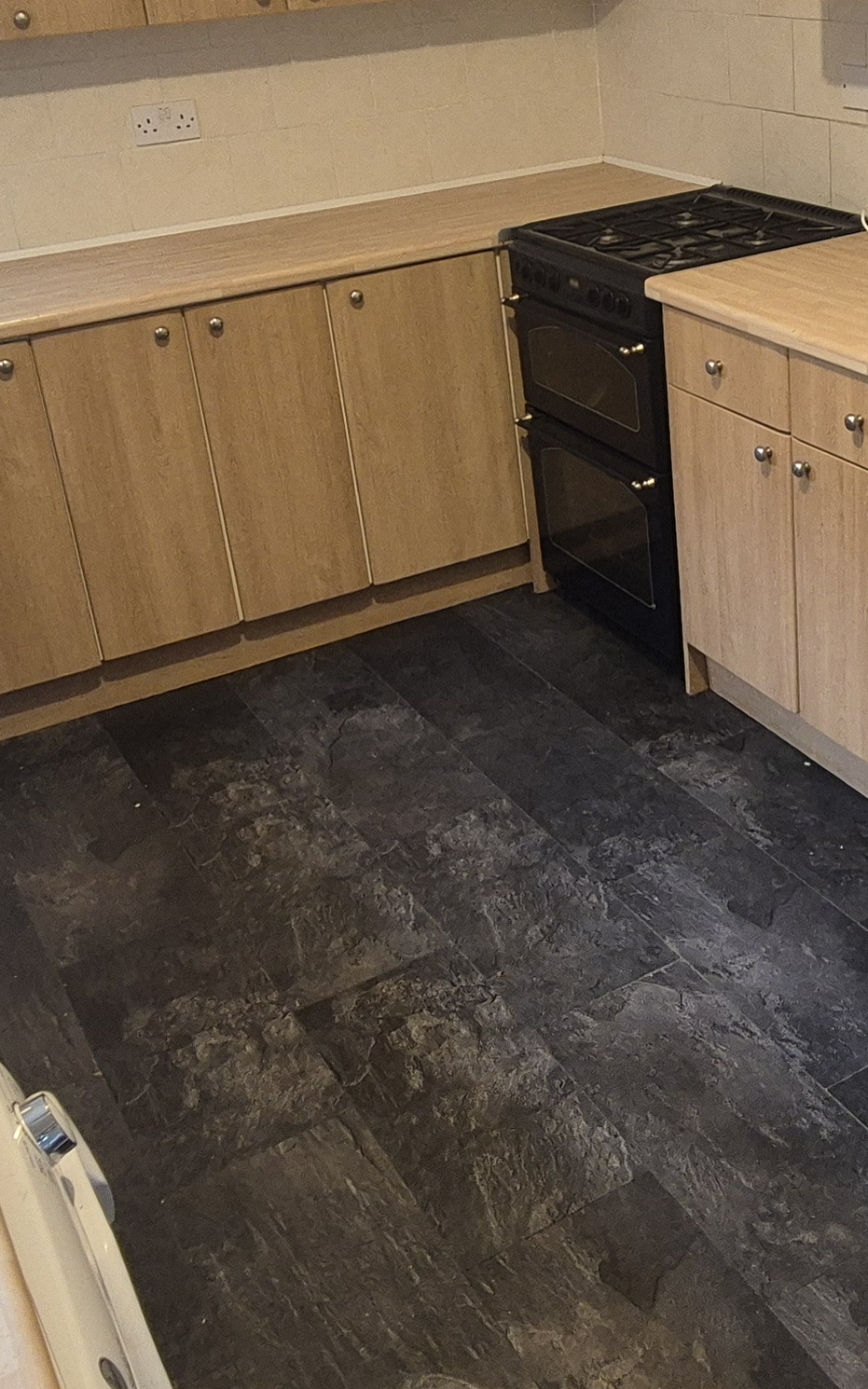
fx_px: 1401
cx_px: 653
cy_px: 517
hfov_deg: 33.7
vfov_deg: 52.2
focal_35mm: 37
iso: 250
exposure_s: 1/50
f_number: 2.2
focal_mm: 2.2
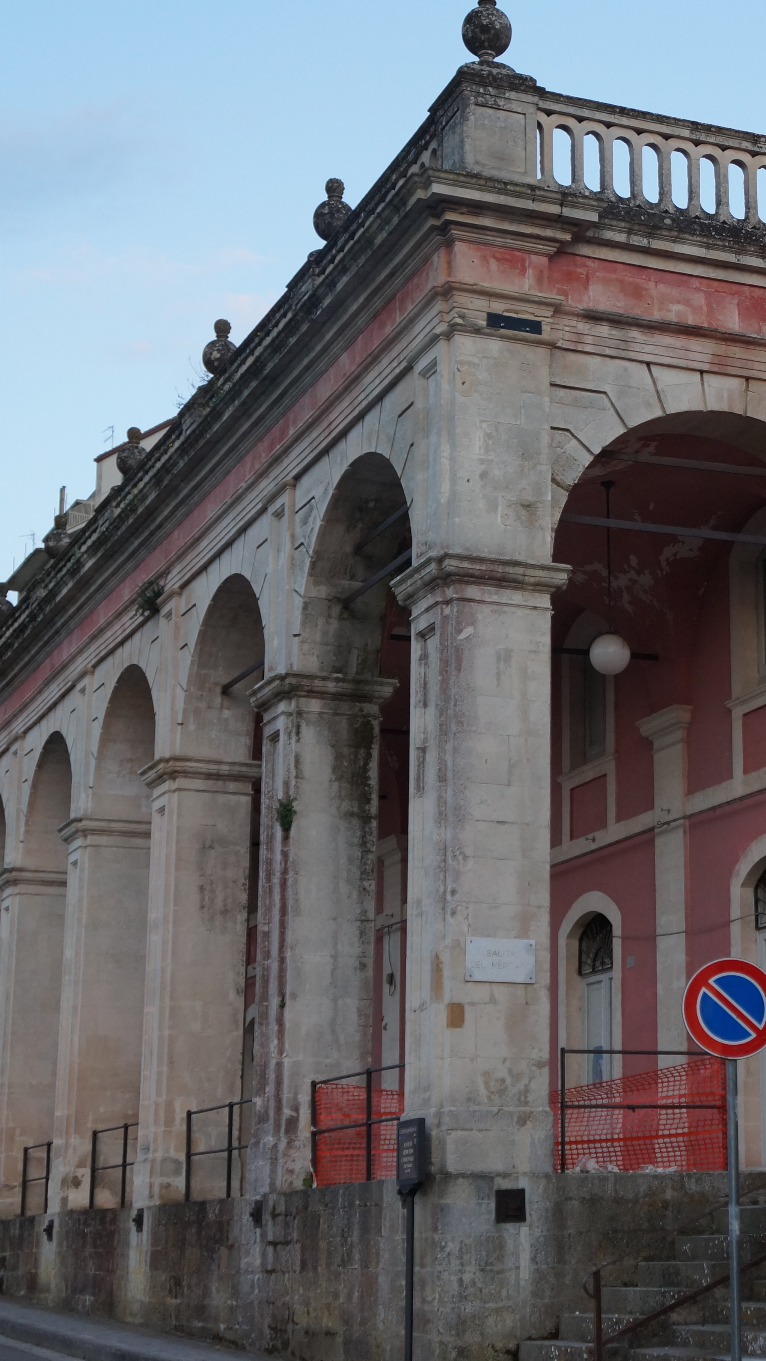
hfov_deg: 18.6
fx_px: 2303
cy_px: 681
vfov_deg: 32.9
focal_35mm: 64
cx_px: 687
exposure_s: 1/160
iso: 500
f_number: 4
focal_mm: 27
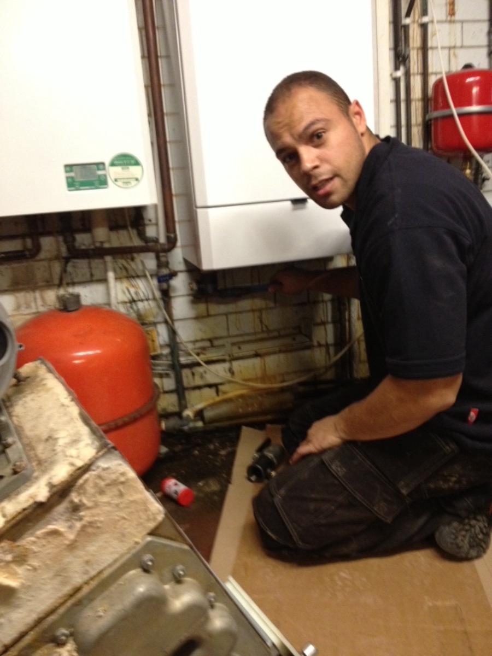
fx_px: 663
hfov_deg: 40.7
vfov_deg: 52.6
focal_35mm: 35
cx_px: 246
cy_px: 328
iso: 320
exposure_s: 1/20
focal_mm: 4.28
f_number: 2.4
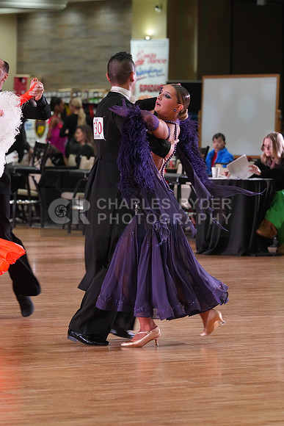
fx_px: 2365
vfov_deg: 10.3
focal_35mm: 200
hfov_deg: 6.9
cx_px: 142
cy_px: 213
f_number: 6.3
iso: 4000
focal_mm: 200
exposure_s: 1/200
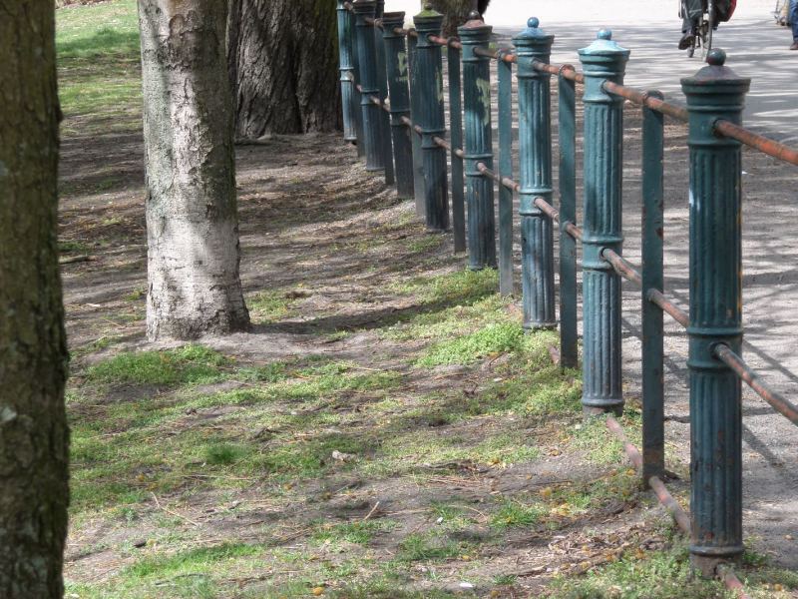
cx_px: 399
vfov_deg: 11.1
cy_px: 300
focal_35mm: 134
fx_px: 3089
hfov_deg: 14.7
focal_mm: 24.1
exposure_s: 1/125
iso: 80
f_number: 5.8
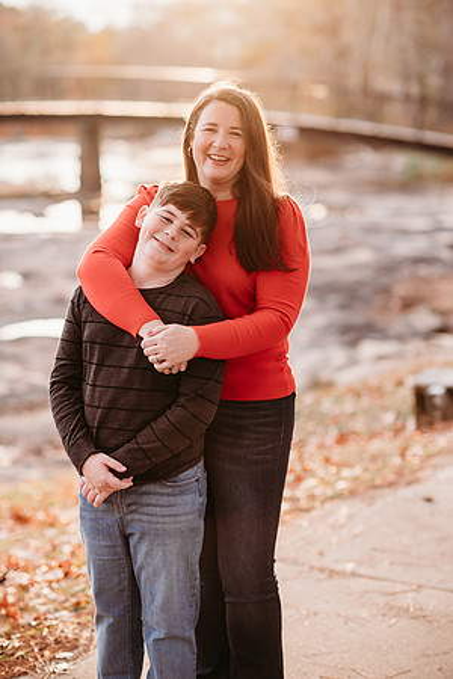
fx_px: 1604
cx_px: 226
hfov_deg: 16.1
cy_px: 340
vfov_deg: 23.9
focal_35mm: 85
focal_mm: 85
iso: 320
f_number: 2.2
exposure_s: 1/400
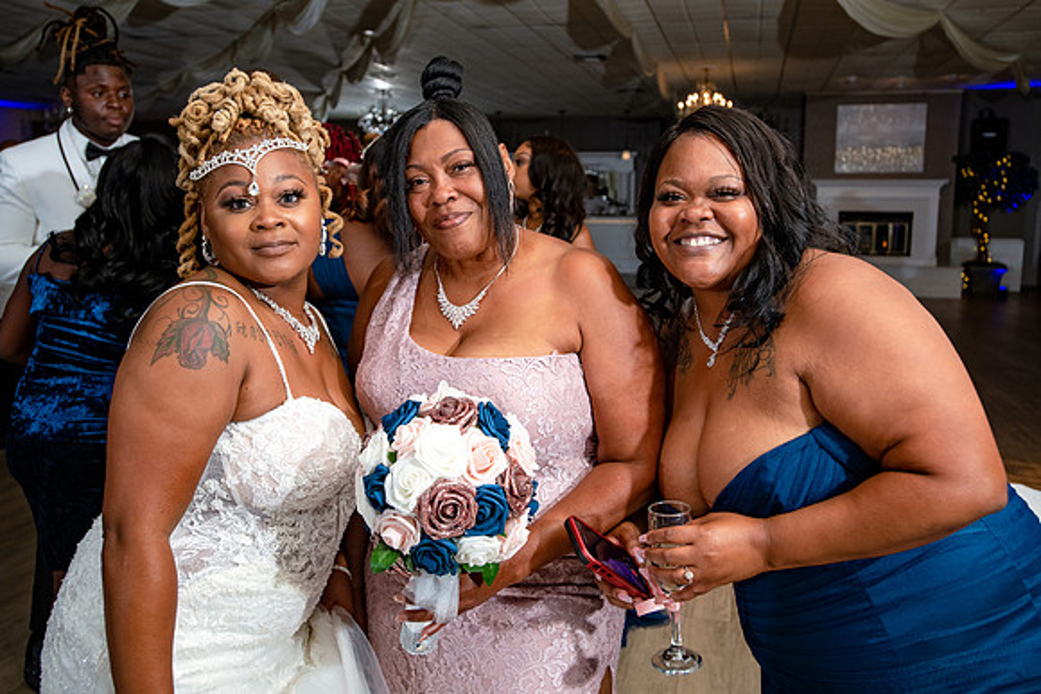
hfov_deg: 57.4
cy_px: 313
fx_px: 952
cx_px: 520
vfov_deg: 40.1
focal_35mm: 33
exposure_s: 1/160
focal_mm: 30
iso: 640
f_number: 5.6
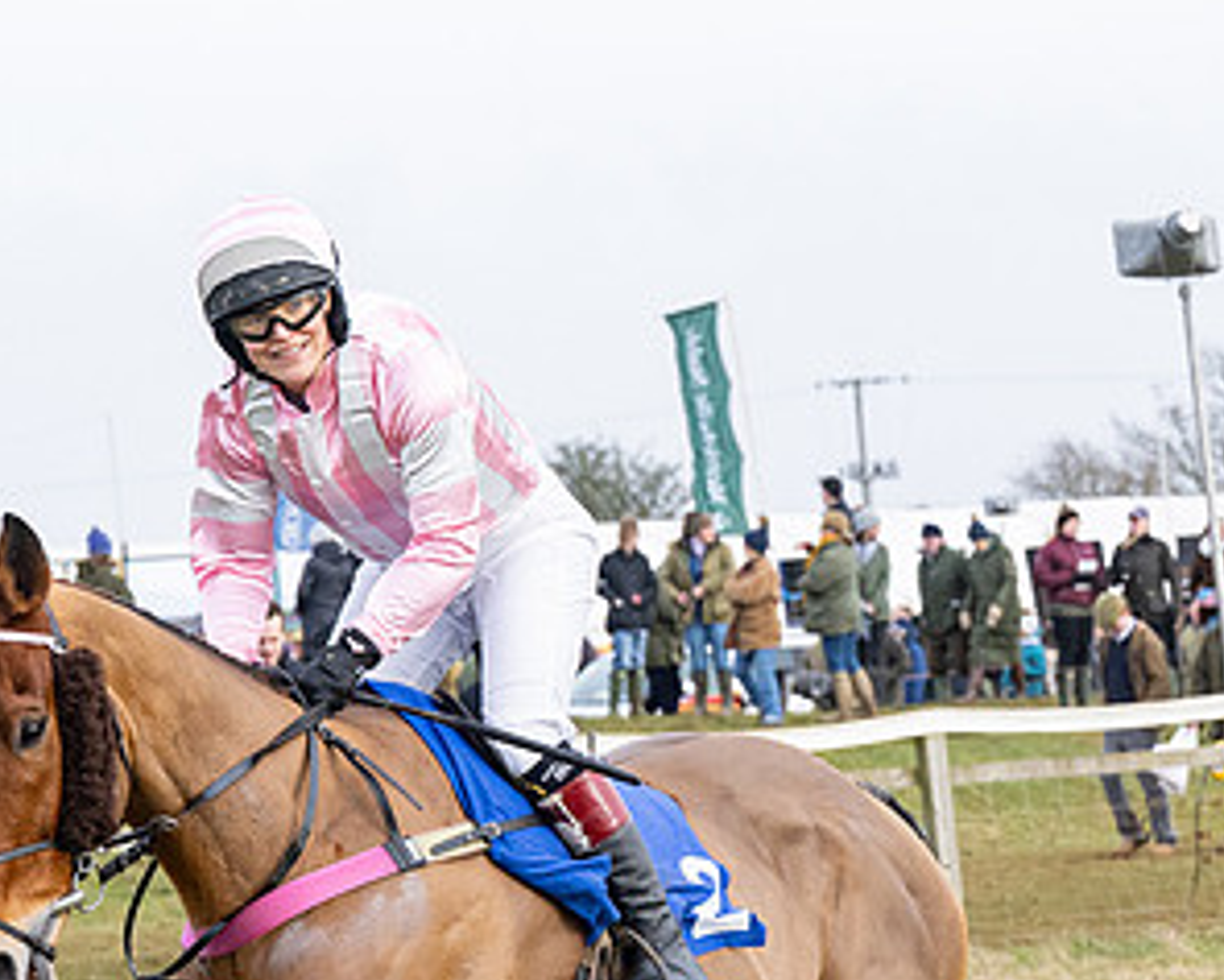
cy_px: 918
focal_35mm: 225
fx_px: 8153
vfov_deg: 6.9
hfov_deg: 8.6
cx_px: 449
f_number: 5
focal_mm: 70
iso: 800
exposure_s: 1/1600
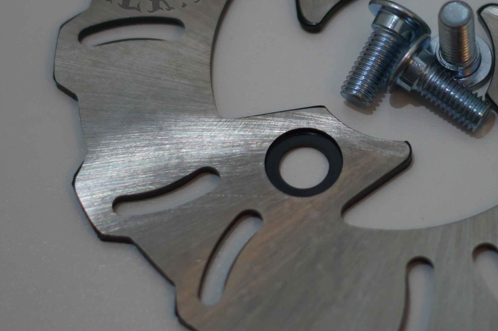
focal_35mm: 162
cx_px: 381
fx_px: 2240
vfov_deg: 8.5
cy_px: 75
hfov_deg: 12.6
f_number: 2
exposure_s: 1/160
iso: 250
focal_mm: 50
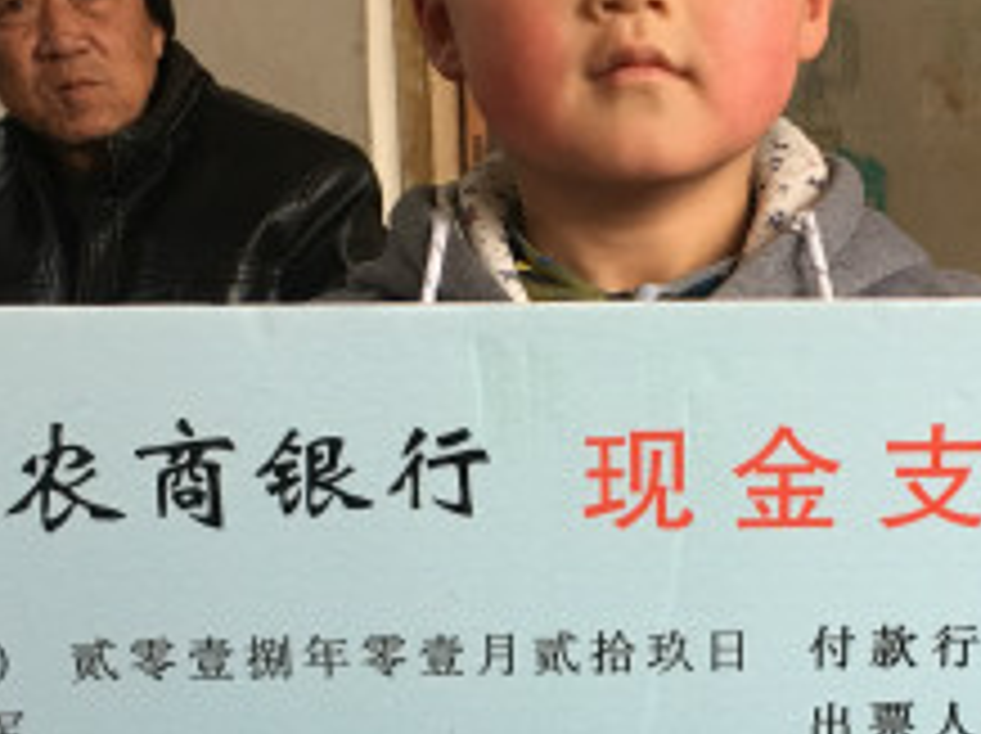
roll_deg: +1.7
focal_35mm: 80
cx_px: 688
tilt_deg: -10.9
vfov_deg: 18.1
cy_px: 644
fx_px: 2265
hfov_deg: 24.3
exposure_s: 1/17
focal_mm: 4.15
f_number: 2.2
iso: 40
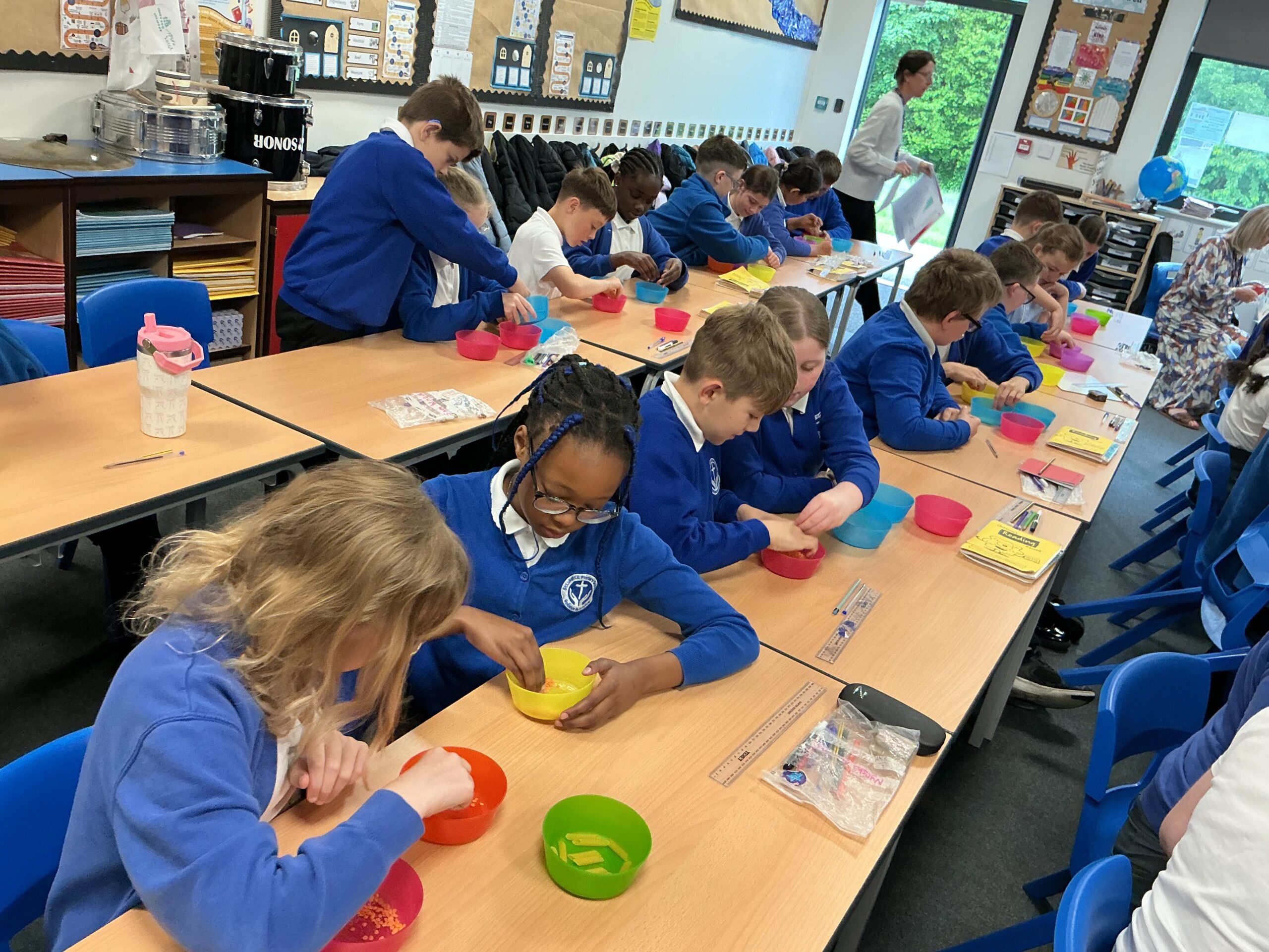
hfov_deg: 61.7
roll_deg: -11.3
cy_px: 476
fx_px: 1063
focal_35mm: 29
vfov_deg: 48.2
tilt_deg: -22.5
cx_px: 634
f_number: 1.8
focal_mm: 3
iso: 125
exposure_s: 1/60
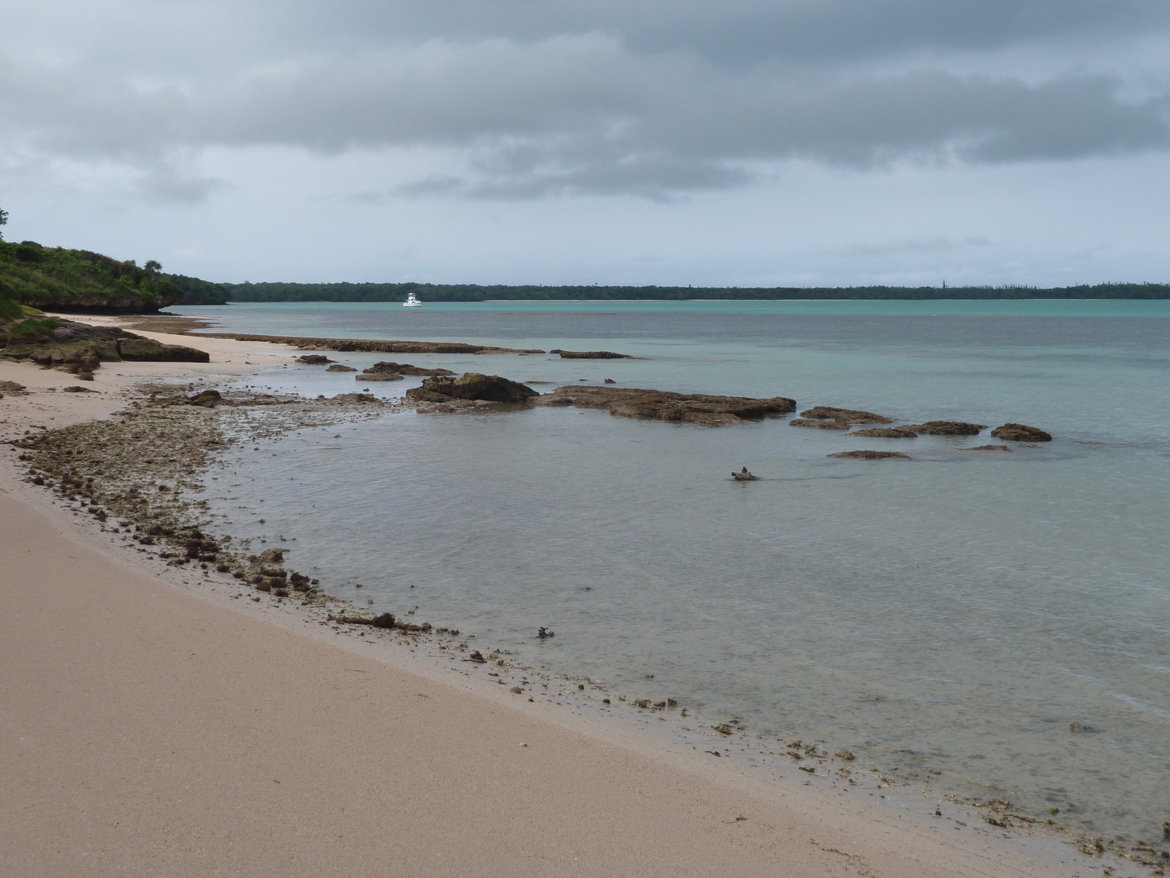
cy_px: 439
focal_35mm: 55
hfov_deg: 34.9
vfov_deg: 26.6
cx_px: 585
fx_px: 1859
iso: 80
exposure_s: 1/400
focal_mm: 9.1
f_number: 3.9
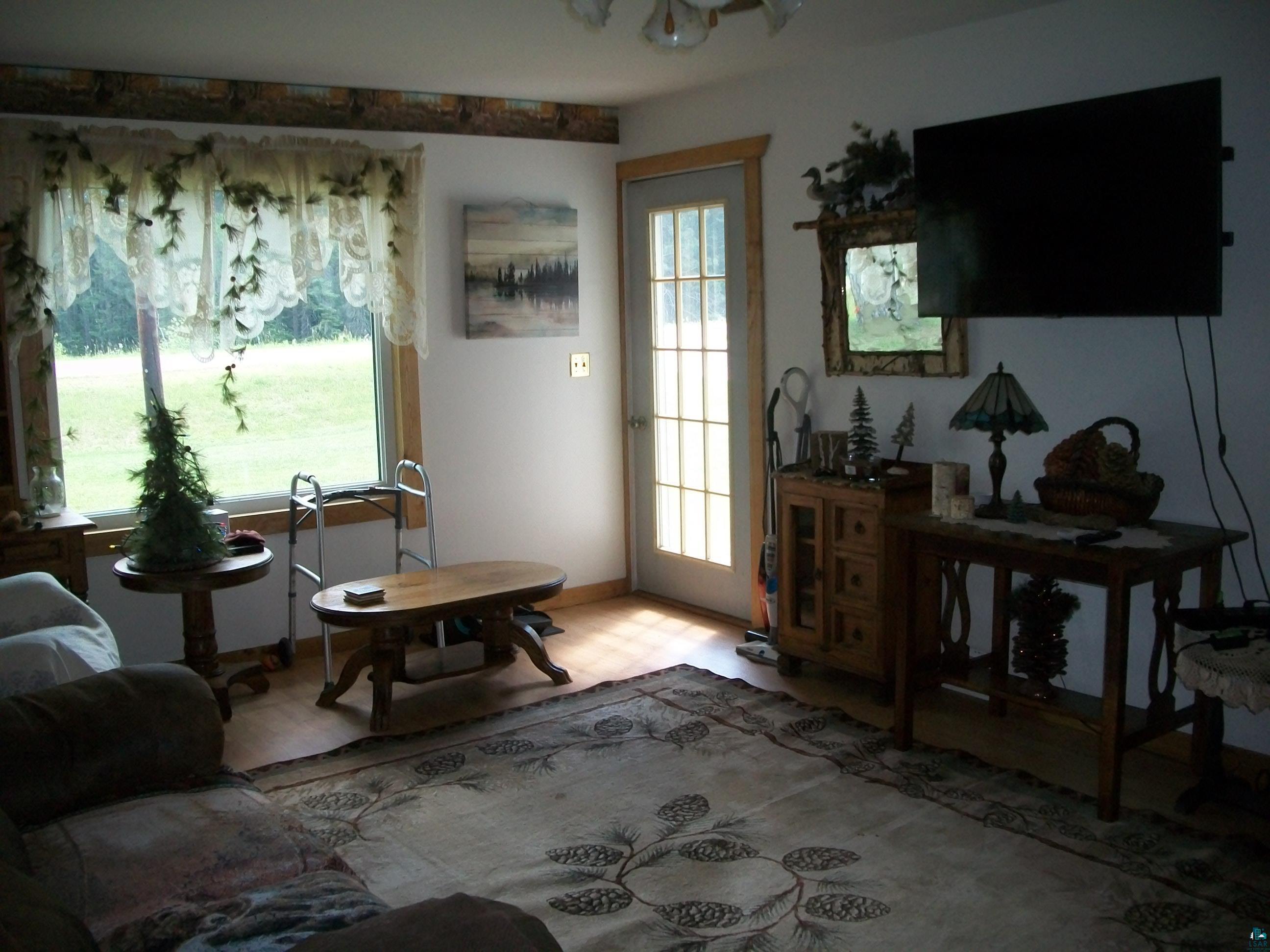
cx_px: 635
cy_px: 476
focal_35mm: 32
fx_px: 1174
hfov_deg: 56.8
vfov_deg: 44.2
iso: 160
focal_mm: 5.7
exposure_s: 1/80
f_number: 2.9
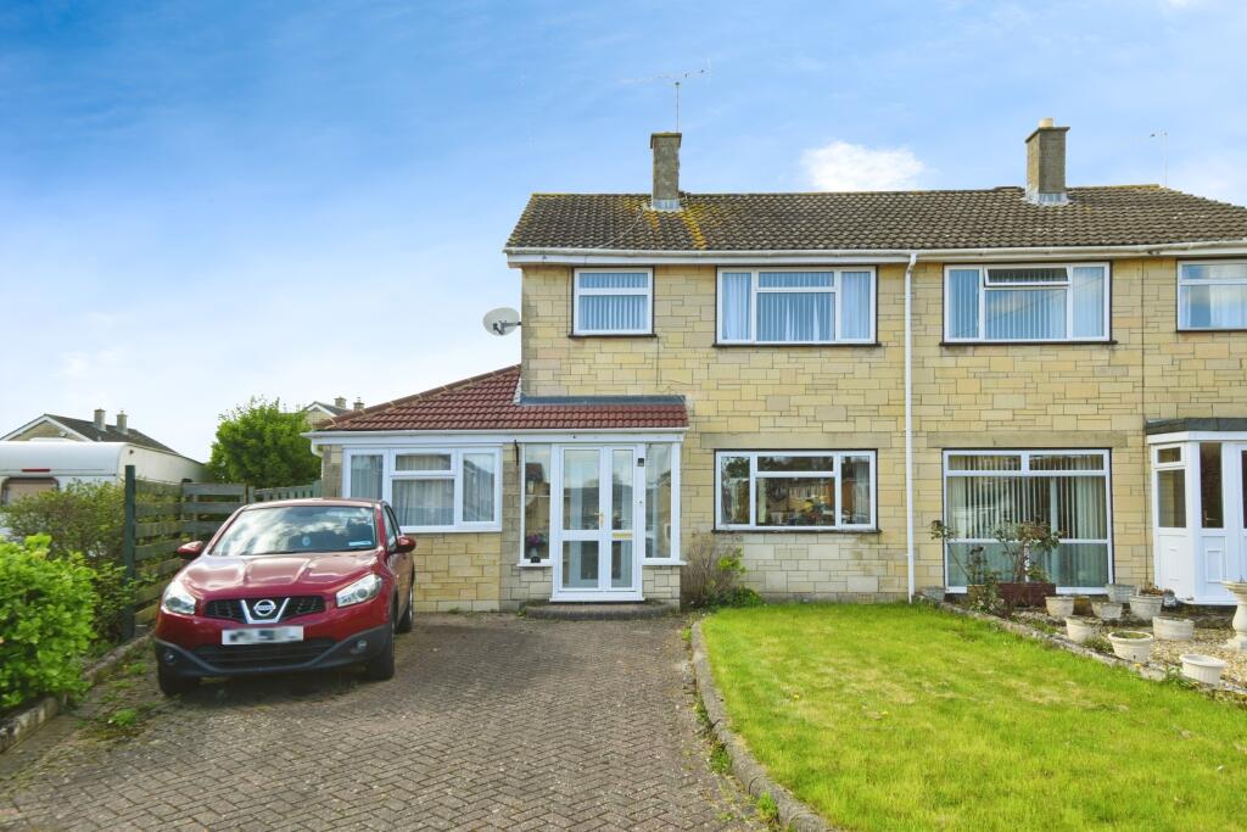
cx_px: 624
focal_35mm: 25
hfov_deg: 71.5
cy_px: 416
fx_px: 866
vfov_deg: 51.3
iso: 320
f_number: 11
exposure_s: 1/160
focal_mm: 25
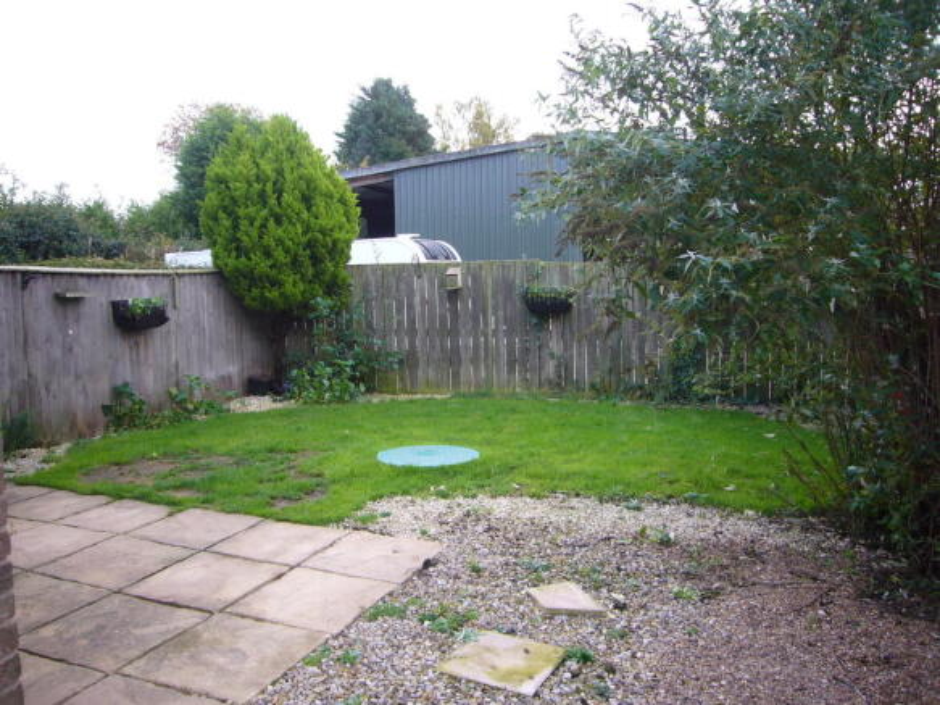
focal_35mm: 28
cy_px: 352
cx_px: 470
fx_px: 760
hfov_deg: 63.5
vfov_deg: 49.7
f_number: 2.8
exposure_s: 1/80
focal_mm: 4.6
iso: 80
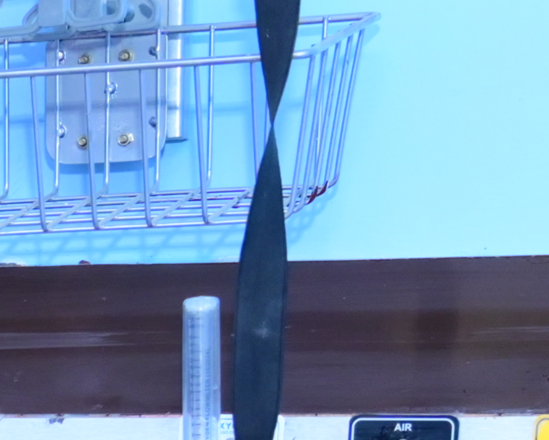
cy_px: 1014
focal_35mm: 210
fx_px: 3413
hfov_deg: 8.2
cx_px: -929
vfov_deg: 7.0
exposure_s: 1/160
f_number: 5.6
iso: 1250
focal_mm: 33
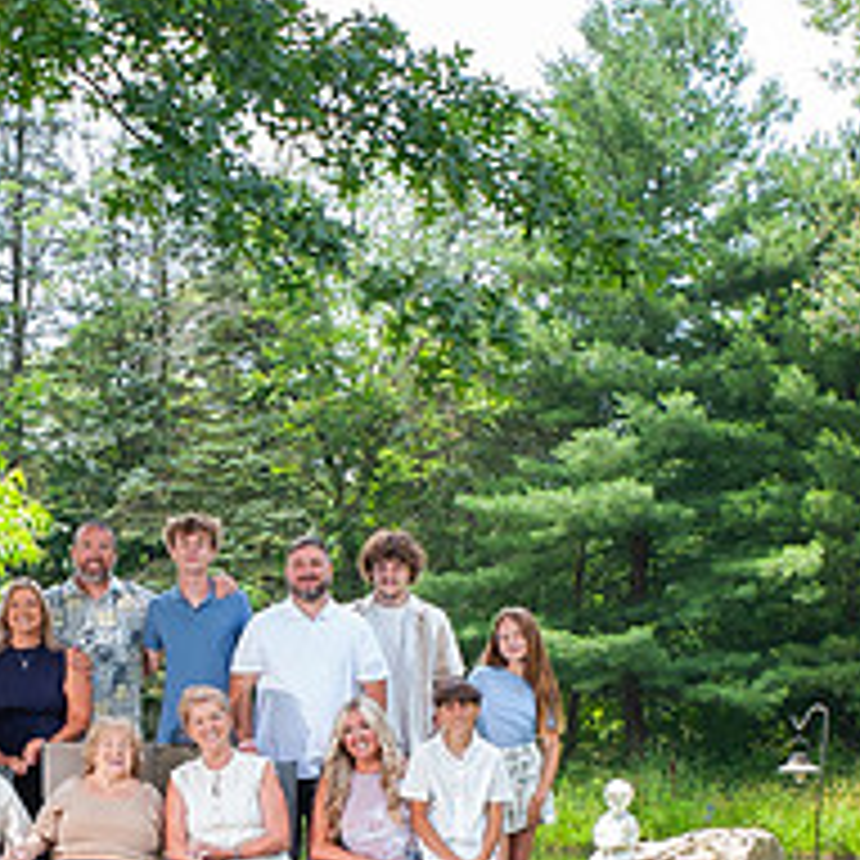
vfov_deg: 12.9
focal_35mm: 135
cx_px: 233
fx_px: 3795
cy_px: 611
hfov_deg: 12.9
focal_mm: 38
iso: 800
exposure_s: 1/100
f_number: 14
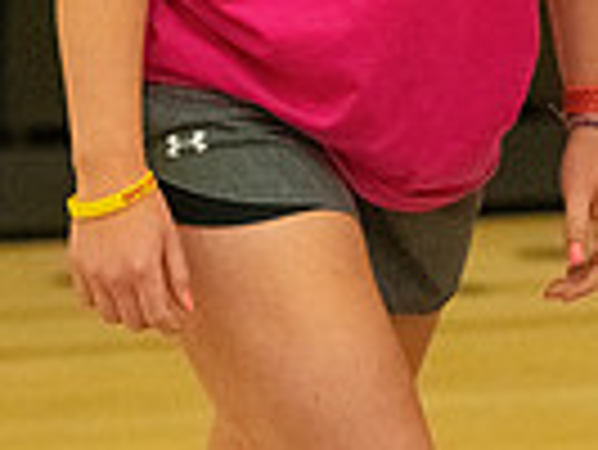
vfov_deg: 1.9
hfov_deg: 2.6
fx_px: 13418
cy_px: -403
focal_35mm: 776
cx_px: 396
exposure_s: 1/800
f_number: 4.5
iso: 6400
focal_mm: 185
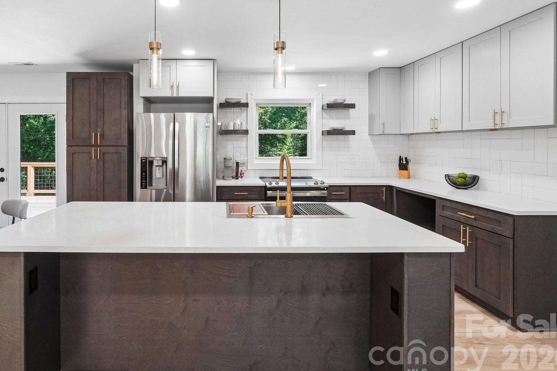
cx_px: 223
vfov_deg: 63.9
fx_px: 294
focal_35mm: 19
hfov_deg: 85.8
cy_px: 147
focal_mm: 10
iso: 400
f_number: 8
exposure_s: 1/15
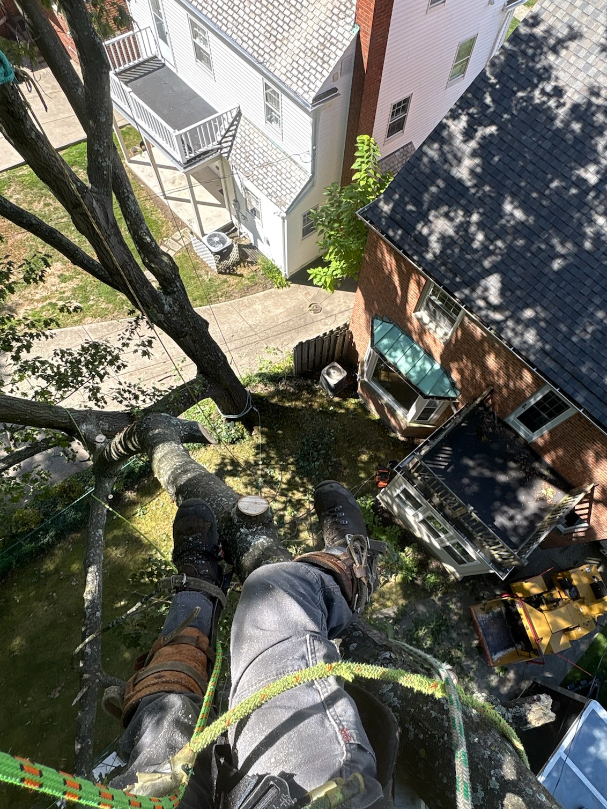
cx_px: 344
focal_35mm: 19
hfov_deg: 68.4
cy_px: 430
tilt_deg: -67.6
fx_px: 444
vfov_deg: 84.6
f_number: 2.2
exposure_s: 1/479
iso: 50
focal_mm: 2.22
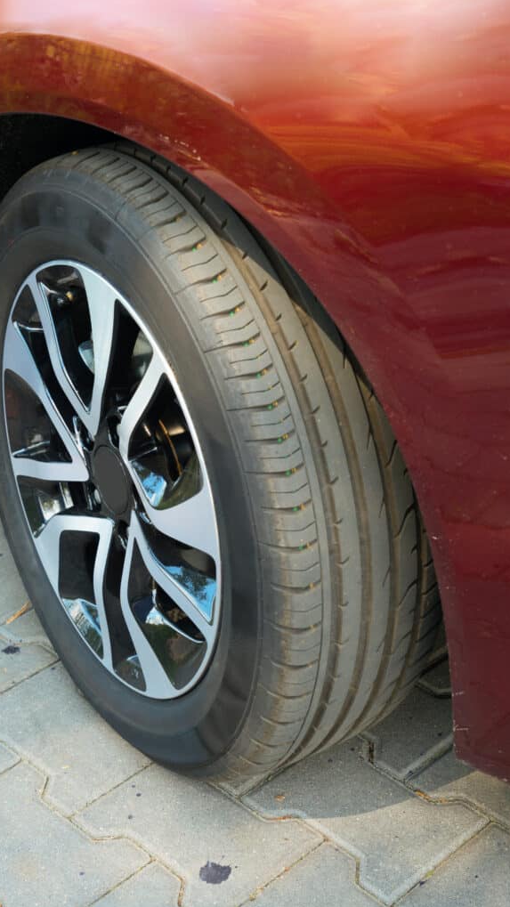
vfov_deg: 34.9
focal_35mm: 60
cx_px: 226
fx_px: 1443
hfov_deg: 20.0
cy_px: 454
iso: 200
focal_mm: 57
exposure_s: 1/80
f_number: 7.1
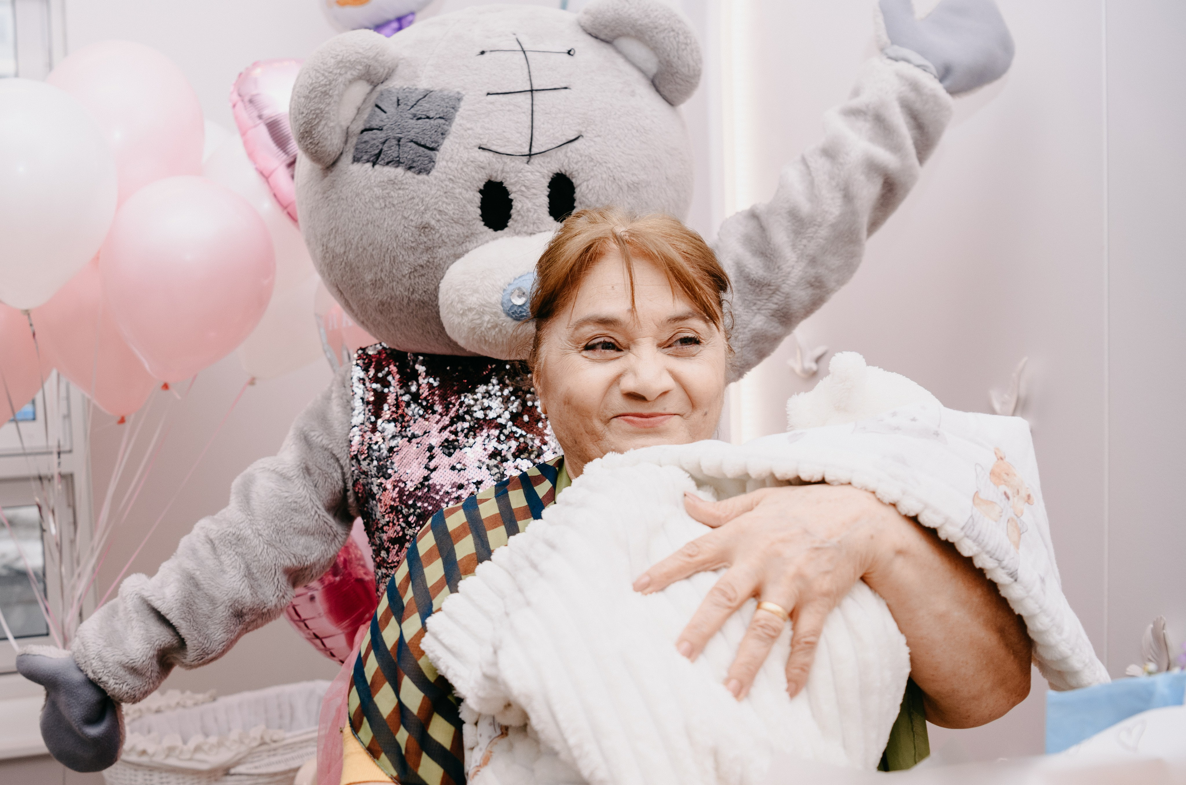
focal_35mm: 36
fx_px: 1197
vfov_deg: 36.3
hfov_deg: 52.1
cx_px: 443
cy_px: 429
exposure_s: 1/160
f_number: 4
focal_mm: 29
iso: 320
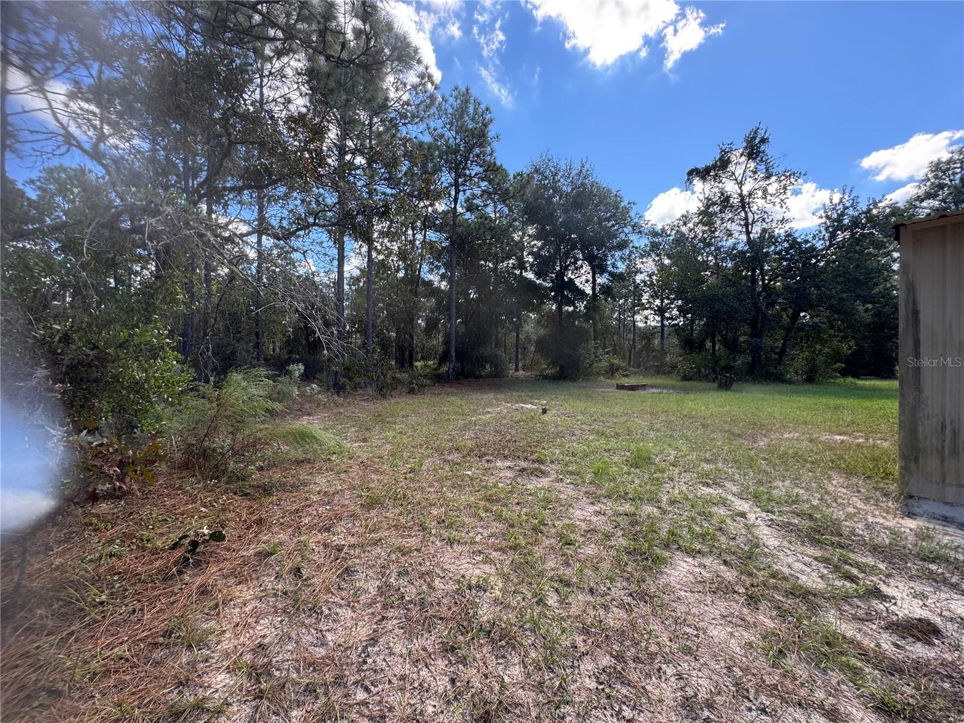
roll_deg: +1.1
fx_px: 390
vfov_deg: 85.7
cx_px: 482
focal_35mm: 14
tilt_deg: +1.4
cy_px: 362
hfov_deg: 102.1
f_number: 2.2
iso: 40
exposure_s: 1/214
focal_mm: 2.22
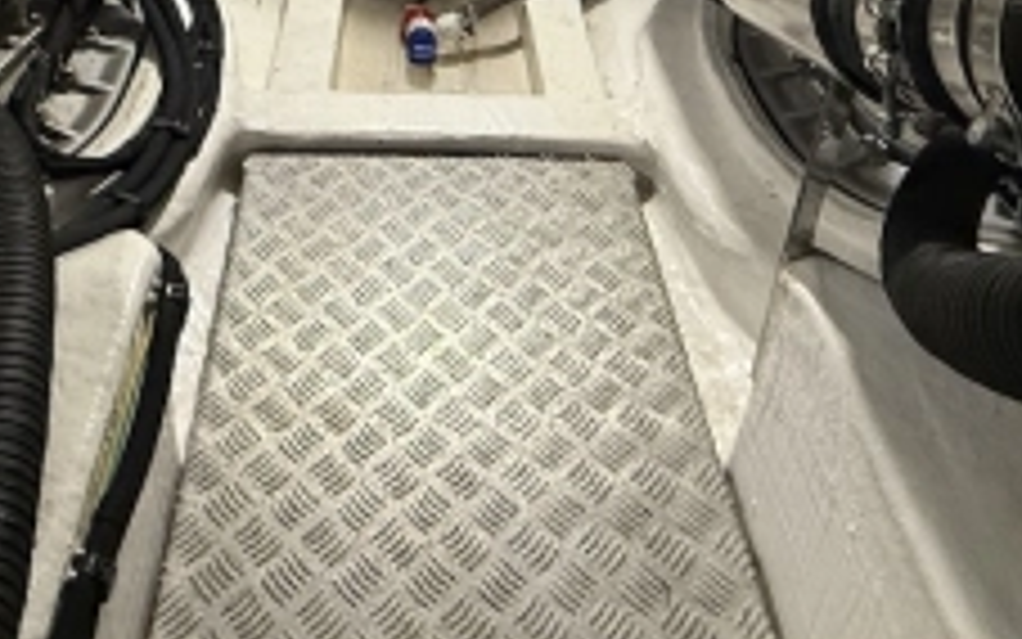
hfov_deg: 53.5
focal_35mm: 36
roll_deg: -0.9
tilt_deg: -24.5
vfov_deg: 30.9
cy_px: -92
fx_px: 1003
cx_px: 392
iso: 500
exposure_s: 1/60
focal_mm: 2.22
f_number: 2.2
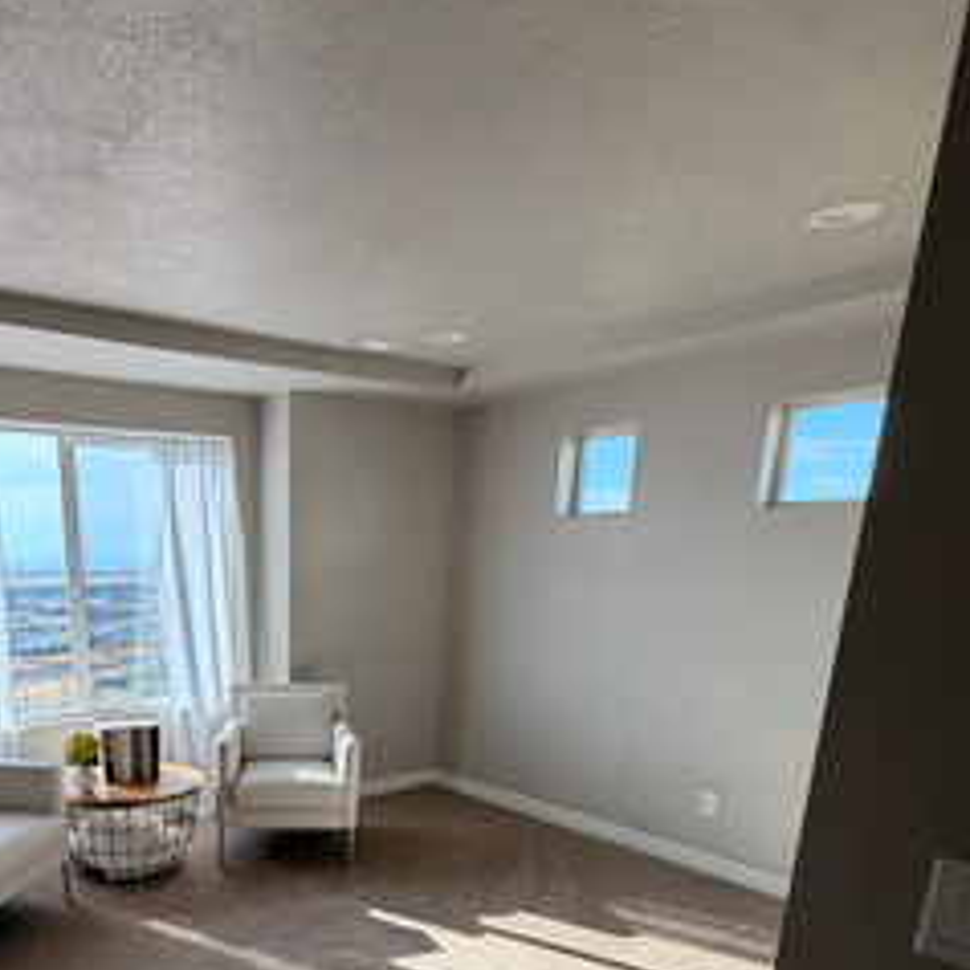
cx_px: 273
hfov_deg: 60.3
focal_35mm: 25
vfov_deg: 57.5
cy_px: 795
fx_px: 793
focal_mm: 2.22
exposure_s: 1/210
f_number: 2.2
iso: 64
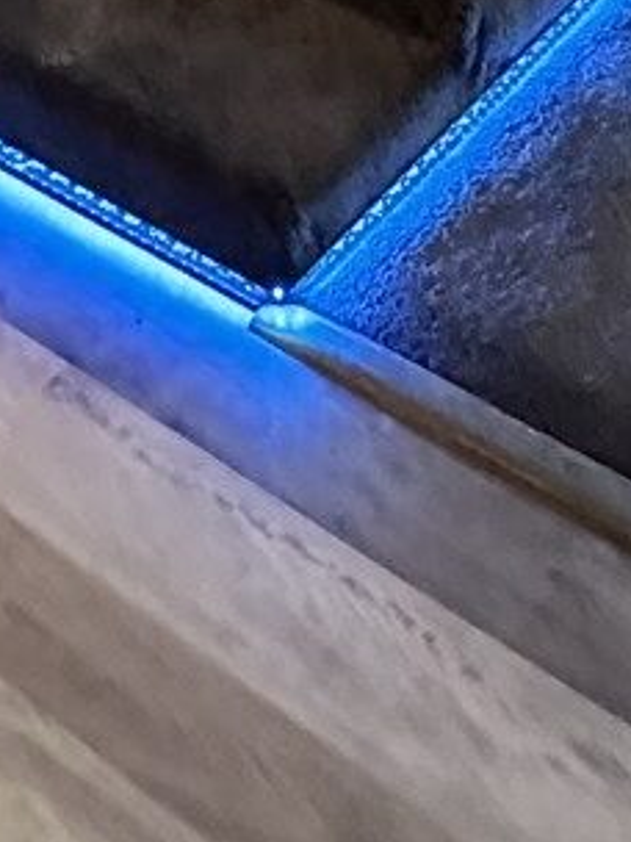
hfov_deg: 17.7
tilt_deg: -4.0
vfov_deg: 15.8
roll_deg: +0.3
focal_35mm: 83
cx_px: 205
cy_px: -1028
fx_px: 2017
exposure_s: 1/40
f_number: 2.2
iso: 1000
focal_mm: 2.22
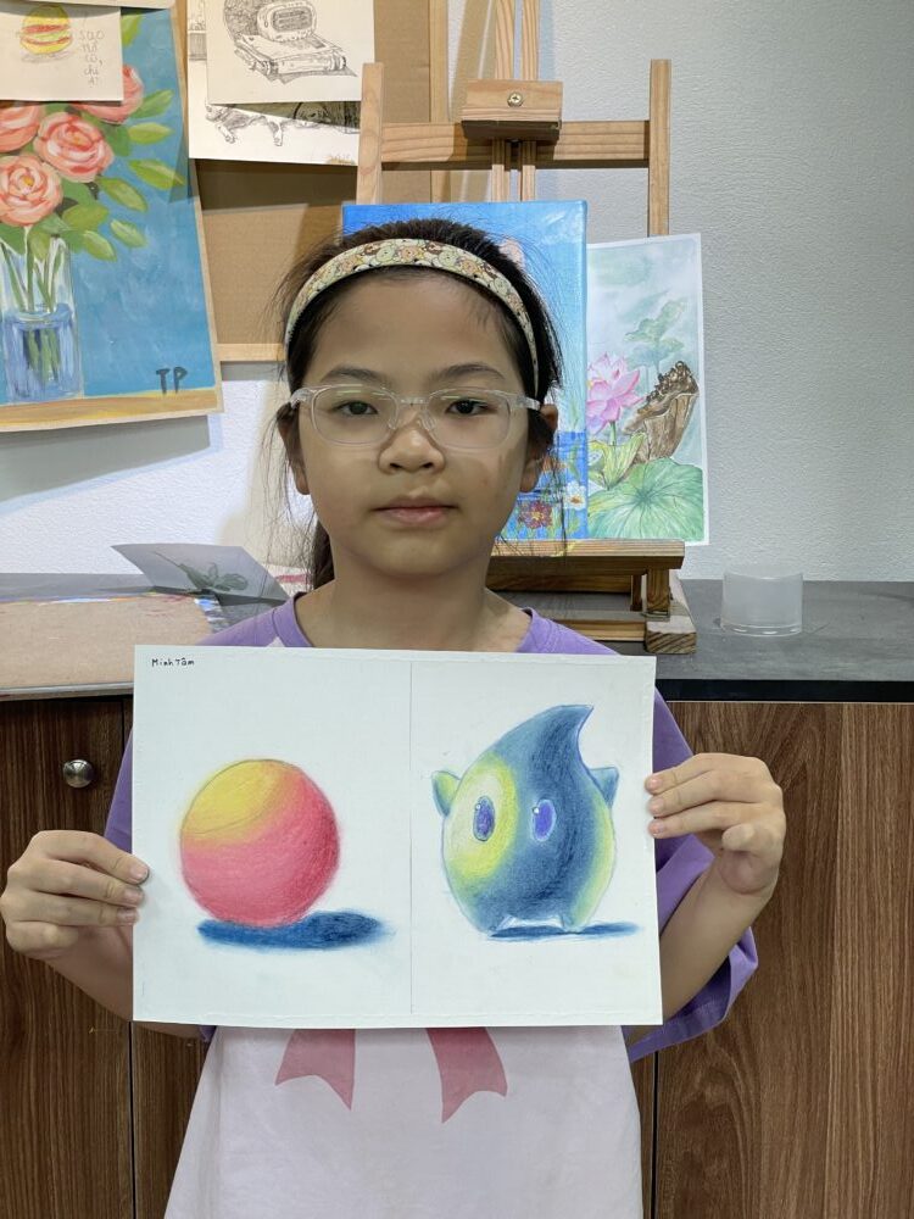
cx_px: 457
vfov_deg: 36.8
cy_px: 610
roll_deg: -0.8
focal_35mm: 52
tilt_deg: -9.6
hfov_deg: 28.0
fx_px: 1831
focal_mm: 6
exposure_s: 1/100
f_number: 2
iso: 80
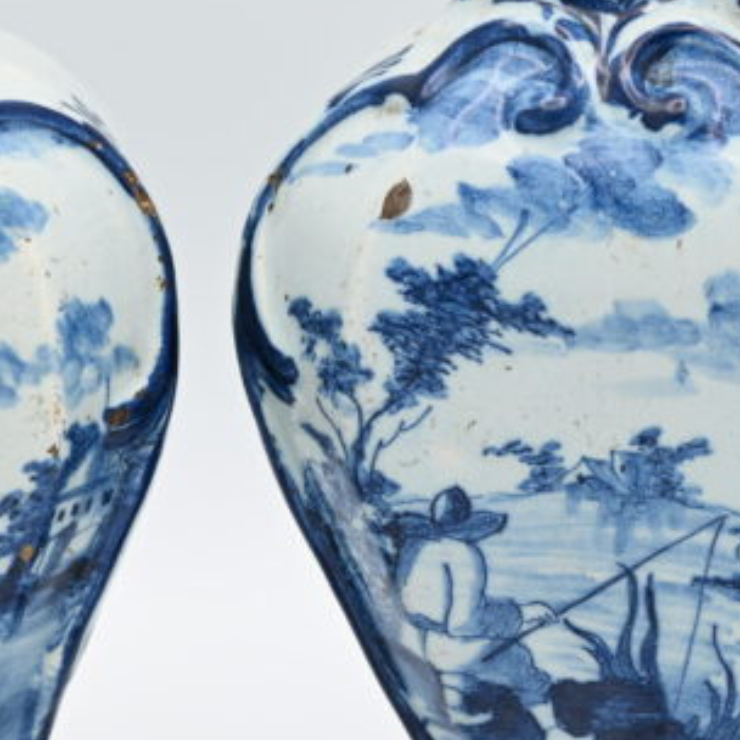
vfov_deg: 6.4
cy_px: 522
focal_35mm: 272
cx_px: 265
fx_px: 6579
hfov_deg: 6.4
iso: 100
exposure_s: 1/25
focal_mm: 95
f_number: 10
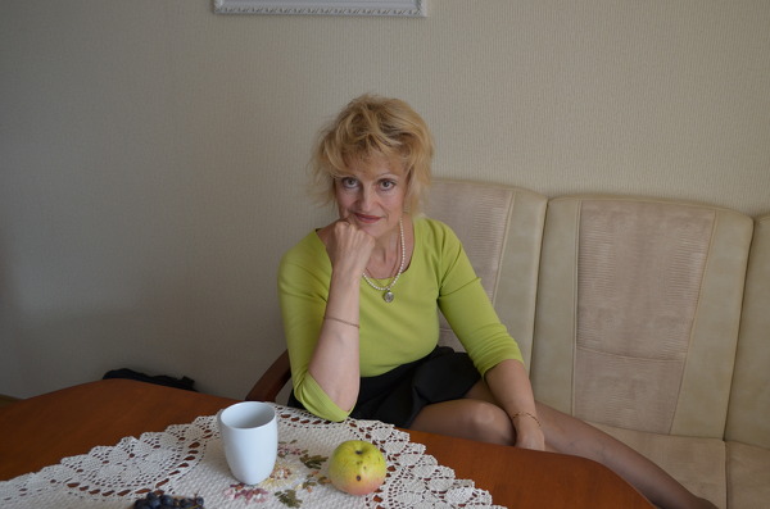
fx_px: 768
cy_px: 254
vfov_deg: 36.7
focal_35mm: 36
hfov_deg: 53.2
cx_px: 385
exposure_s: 1/50
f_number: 4
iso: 400
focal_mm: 24
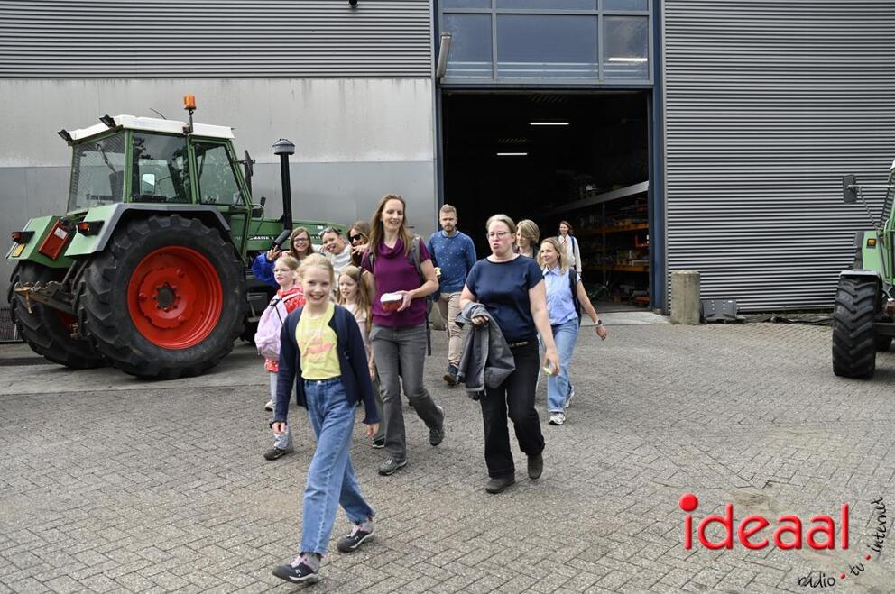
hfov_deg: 63.7
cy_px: 297
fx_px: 720
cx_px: 448
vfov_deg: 44.9
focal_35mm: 29
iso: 200
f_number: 4.5
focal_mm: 29
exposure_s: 1/250
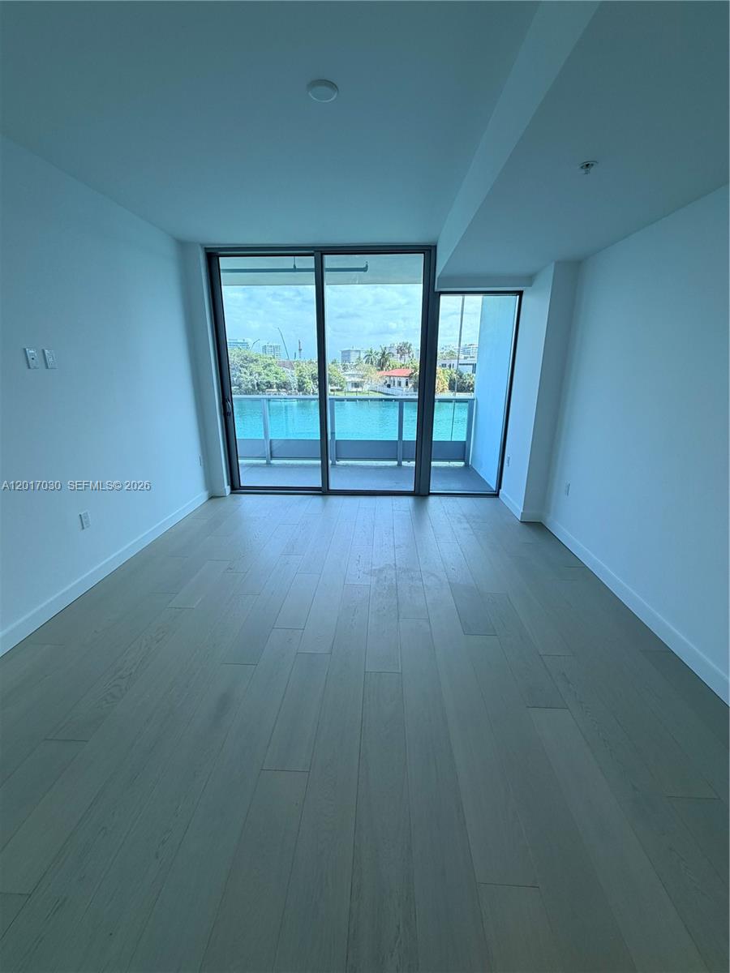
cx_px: 365
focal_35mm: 14
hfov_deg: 85.7
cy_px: 486
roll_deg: -0.1
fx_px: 394
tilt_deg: -16.3
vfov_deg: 102.1
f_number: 2.2
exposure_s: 1/177
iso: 50
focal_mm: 2.22
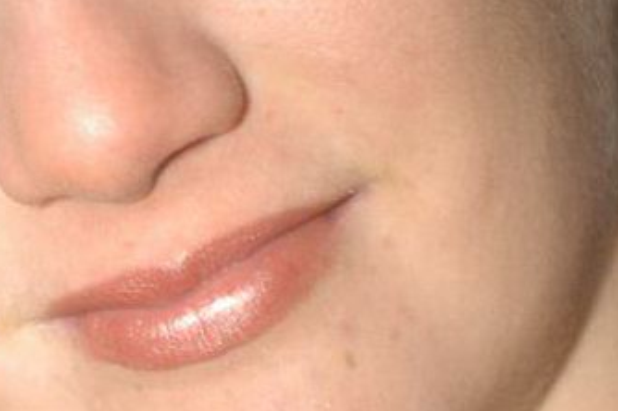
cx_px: 46
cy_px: 419
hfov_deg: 5.6
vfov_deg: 3.7
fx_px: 6328
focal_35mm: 369
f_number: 2.8
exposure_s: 1/40
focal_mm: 70
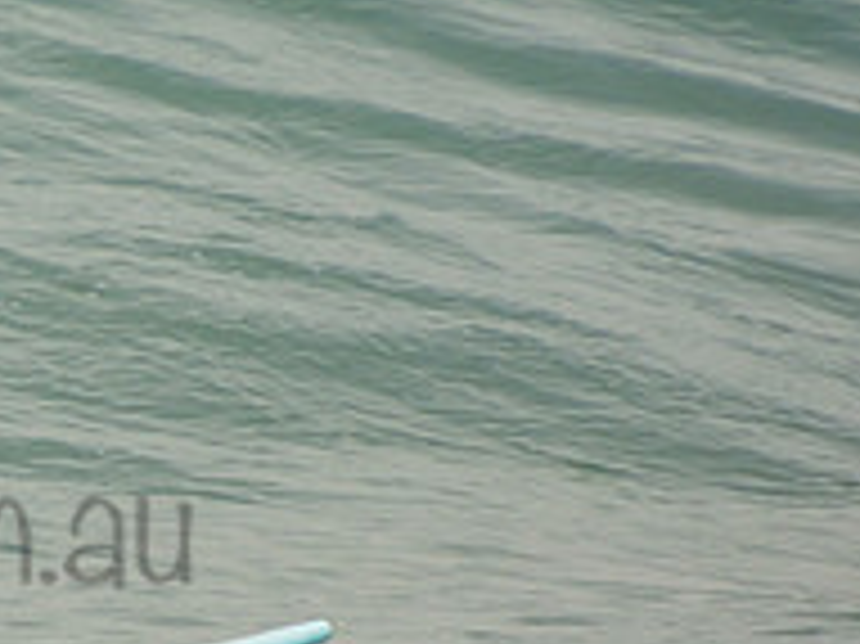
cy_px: 480
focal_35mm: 1751
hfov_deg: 1.1
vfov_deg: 0.8
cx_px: -284
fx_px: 43475
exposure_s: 1/1250
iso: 220
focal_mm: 400
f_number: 5.6
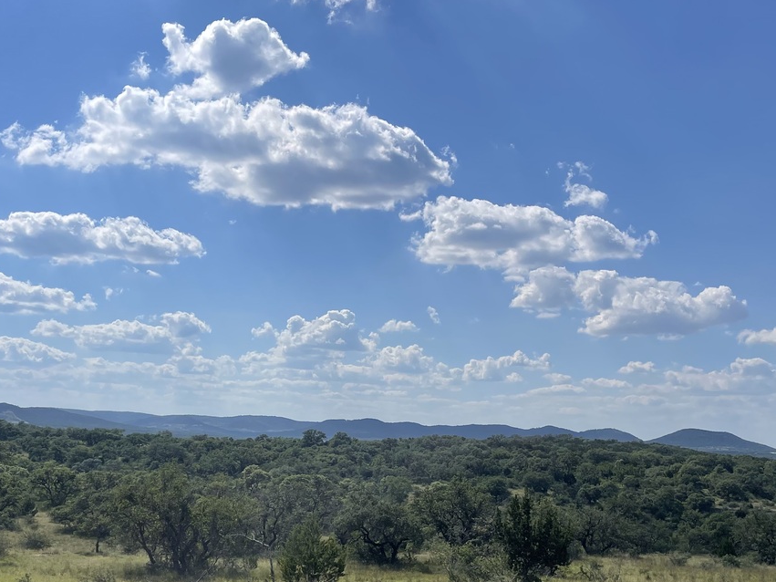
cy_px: 416
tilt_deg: +0.5
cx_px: 384
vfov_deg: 32.4
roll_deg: -2.3
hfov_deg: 43.0
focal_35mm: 44
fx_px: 986
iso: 32
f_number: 1.6
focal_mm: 4.2
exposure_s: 1/9091
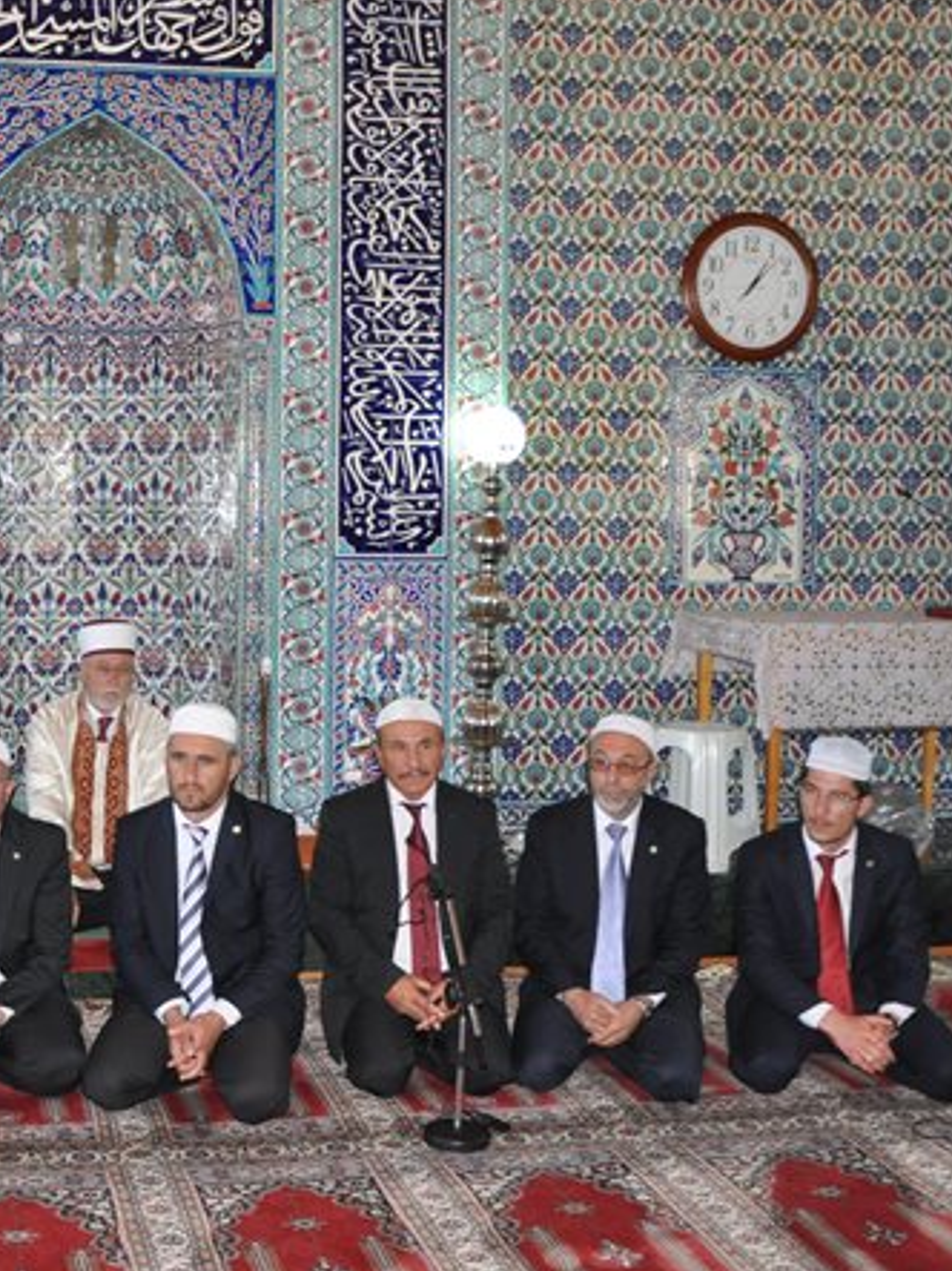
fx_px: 1651
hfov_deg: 31.1
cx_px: 152
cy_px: 585
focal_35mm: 45
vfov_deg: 42.1
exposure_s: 1/60
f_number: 3.5
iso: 800
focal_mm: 18
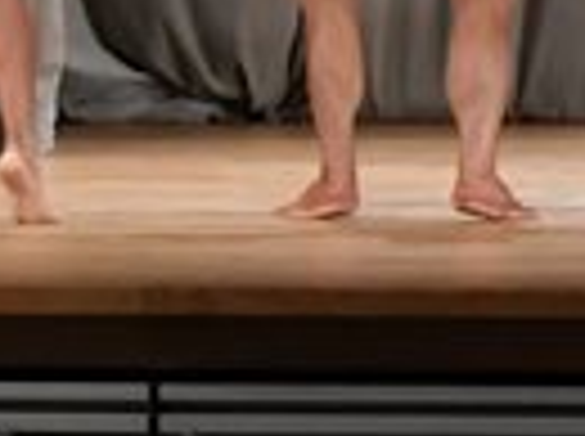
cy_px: -467
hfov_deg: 3.4
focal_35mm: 586
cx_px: 1114
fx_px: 9885
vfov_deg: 2.5
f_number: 5.6
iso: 3200
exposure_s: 1/400
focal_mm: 68
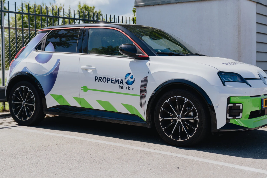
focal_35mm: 53
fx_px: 393
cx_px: 144
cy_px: 74
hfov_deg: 37.5
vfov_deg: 25.5
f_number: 3.5
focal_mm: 42
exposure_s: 1/1250
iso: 200
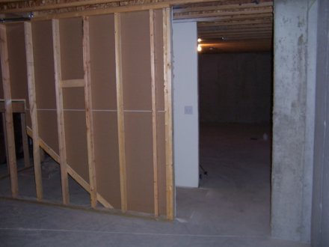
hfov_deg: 55.4
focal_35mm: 33
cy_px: 124
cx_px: 164
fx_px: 314
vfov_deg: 42.9
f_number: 2.8
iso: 140
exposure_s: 1/60
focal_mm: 5.5
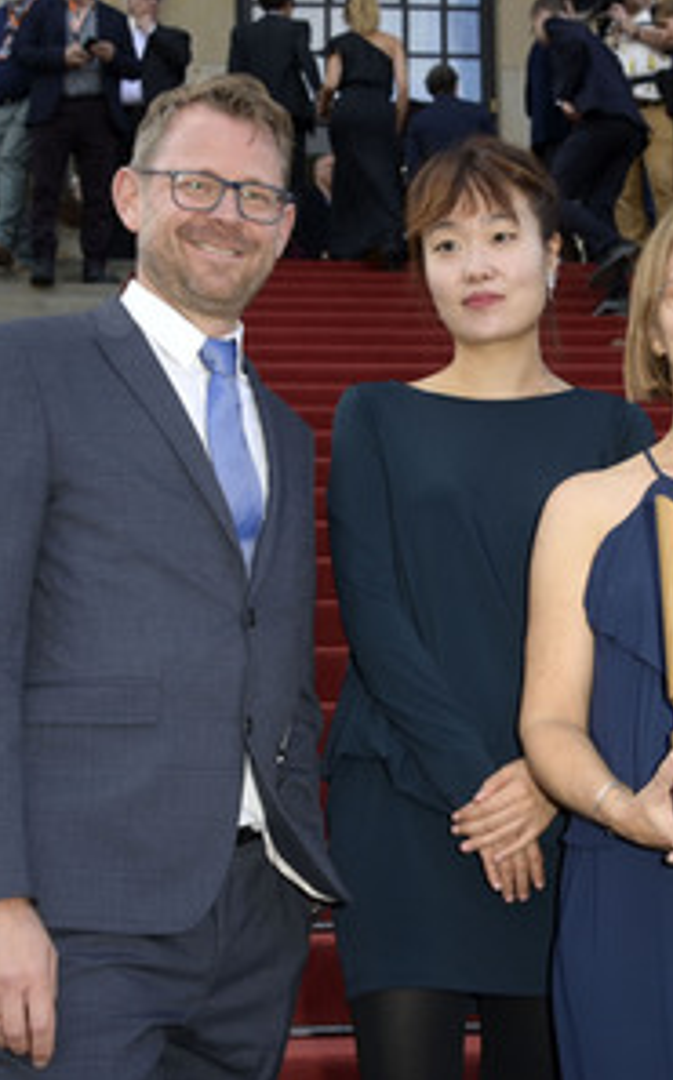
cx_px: 482
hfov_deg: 19.9
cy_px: 542
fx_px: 1912
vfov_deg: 31.6
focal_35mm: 65
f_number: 7.1
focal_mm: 42
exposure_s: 1/200
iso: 400
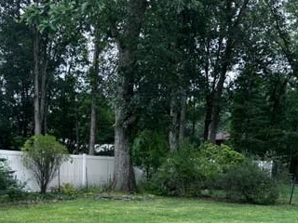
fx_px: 413
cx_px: 107
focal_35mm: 48
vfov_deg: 28.6
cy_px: 217
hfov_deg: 39.3
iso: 80
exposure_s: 1/642
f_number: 1.78
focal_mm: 6.86
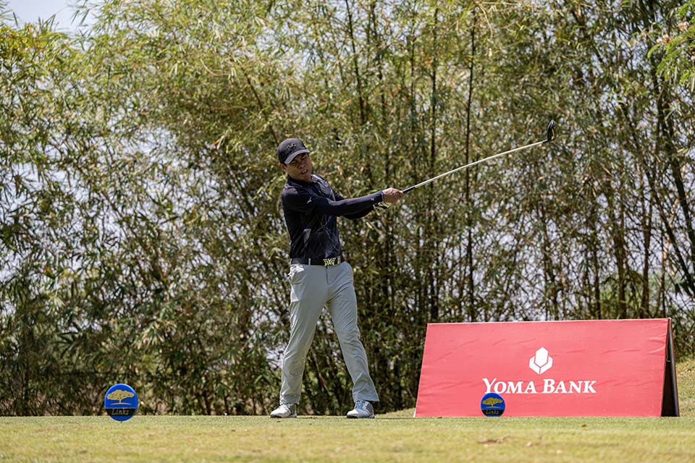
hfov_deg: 21.0
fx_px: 1872
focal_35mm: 97
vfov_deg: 14.1
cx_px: 348
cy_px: 232
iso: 720
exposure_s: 1/4000
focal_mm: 97
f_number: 3.2
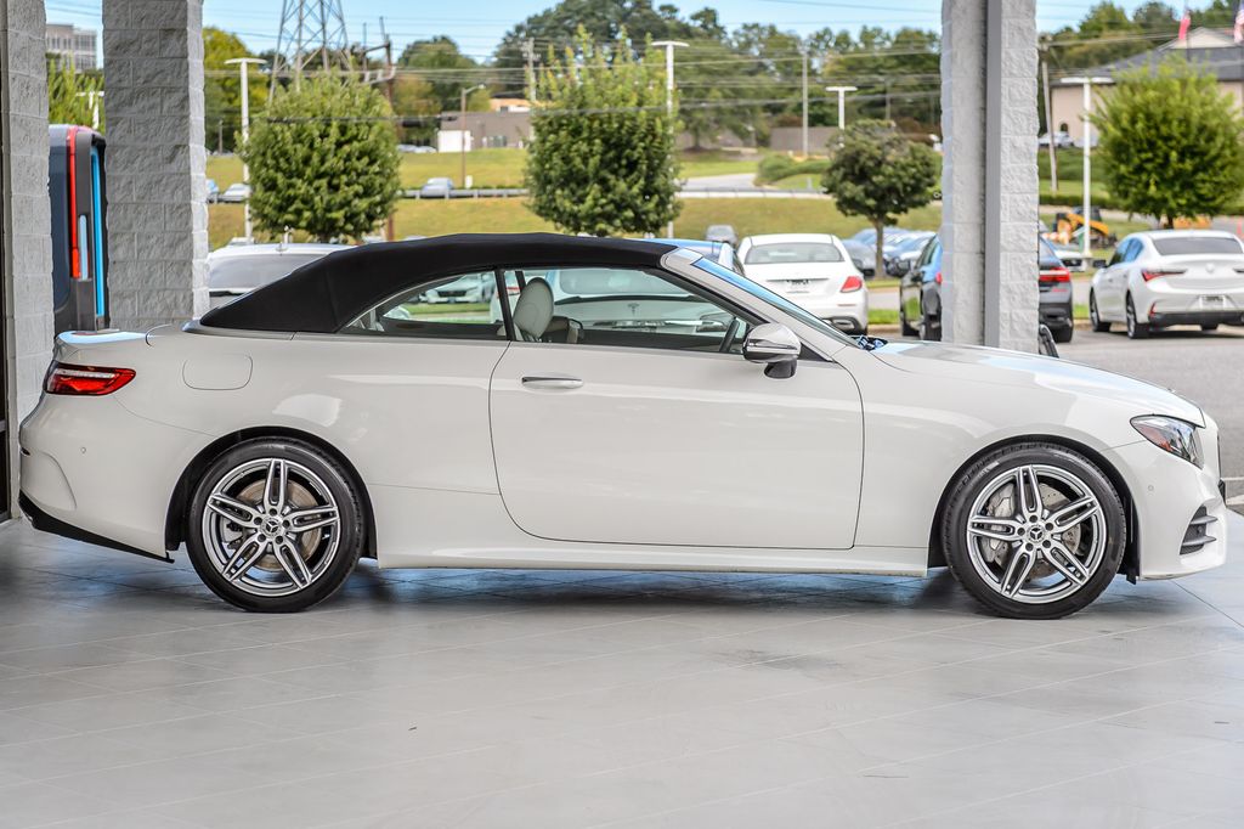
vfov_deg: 17.4
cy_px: 415
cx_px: 611
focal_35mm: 78
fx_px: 2711
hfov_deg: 25.8
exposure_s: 1/2500
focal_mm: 70
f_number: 4
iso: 400
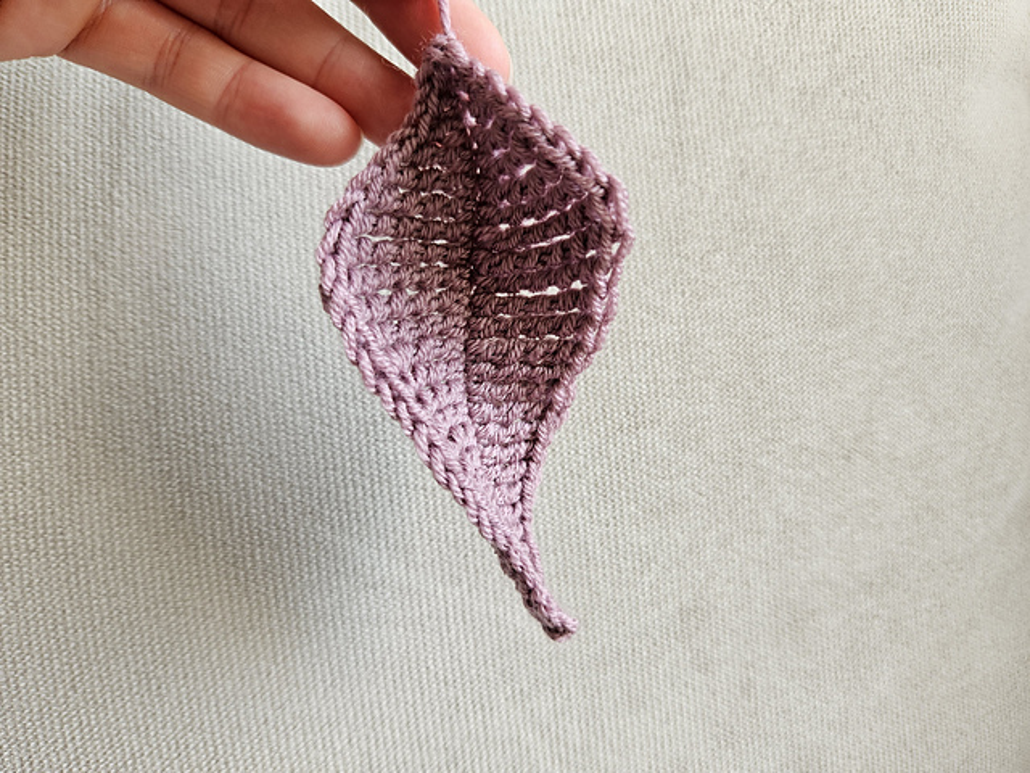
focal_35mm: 23
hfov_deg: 73.9
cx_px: 515
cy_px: 386
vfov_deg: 58.9
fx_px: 684
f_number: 1.8
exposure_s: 1/207
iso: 125
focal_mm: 5.4
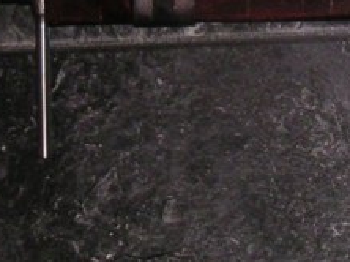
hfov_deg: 14.3
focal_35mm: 137
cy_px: -8
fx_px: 1384
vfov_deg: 10.7
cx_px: 281
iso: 160
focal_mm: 6
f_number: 2.8
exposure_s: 1/45
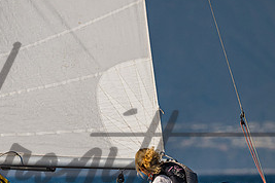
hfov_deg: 2.5
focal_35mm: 811
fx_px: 6195
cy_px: 150
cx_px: 87
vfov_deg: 1.7
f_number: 5.3
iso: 400
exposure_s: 1/8000
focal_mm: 310
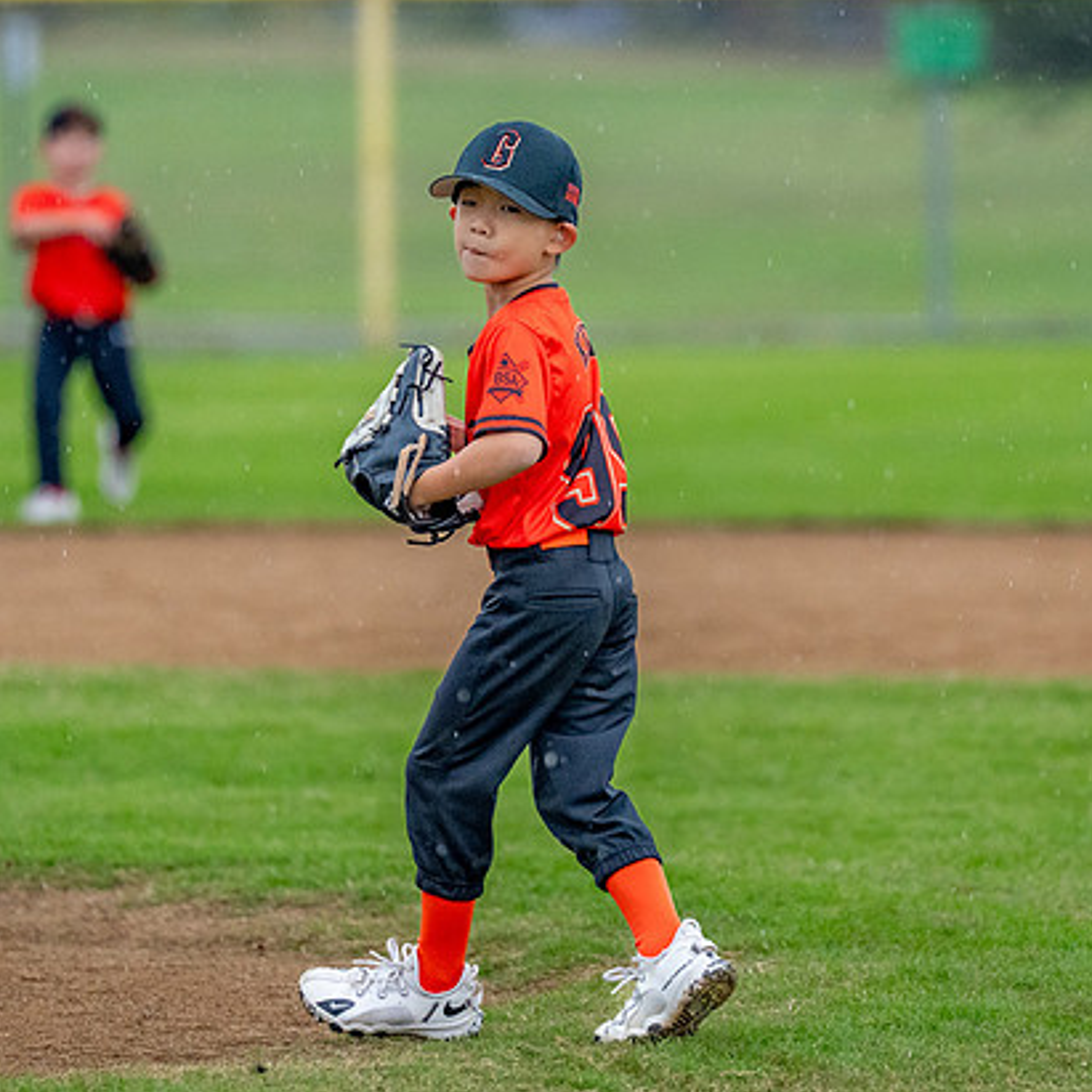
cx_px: 637
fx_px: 13705
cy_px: 495
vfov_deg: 4.6
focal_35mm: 384
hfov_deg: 4.6
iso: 2000
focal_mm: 200
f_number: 2.8
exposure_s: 1/1000
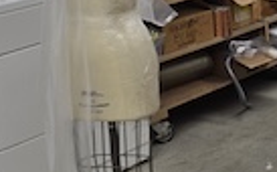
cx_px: 499
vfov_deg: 12.0
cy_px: -22
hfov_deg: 16.4
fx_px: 806
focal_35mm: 107
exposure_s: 1/120
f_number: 1.7
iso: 50
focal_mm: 6.3
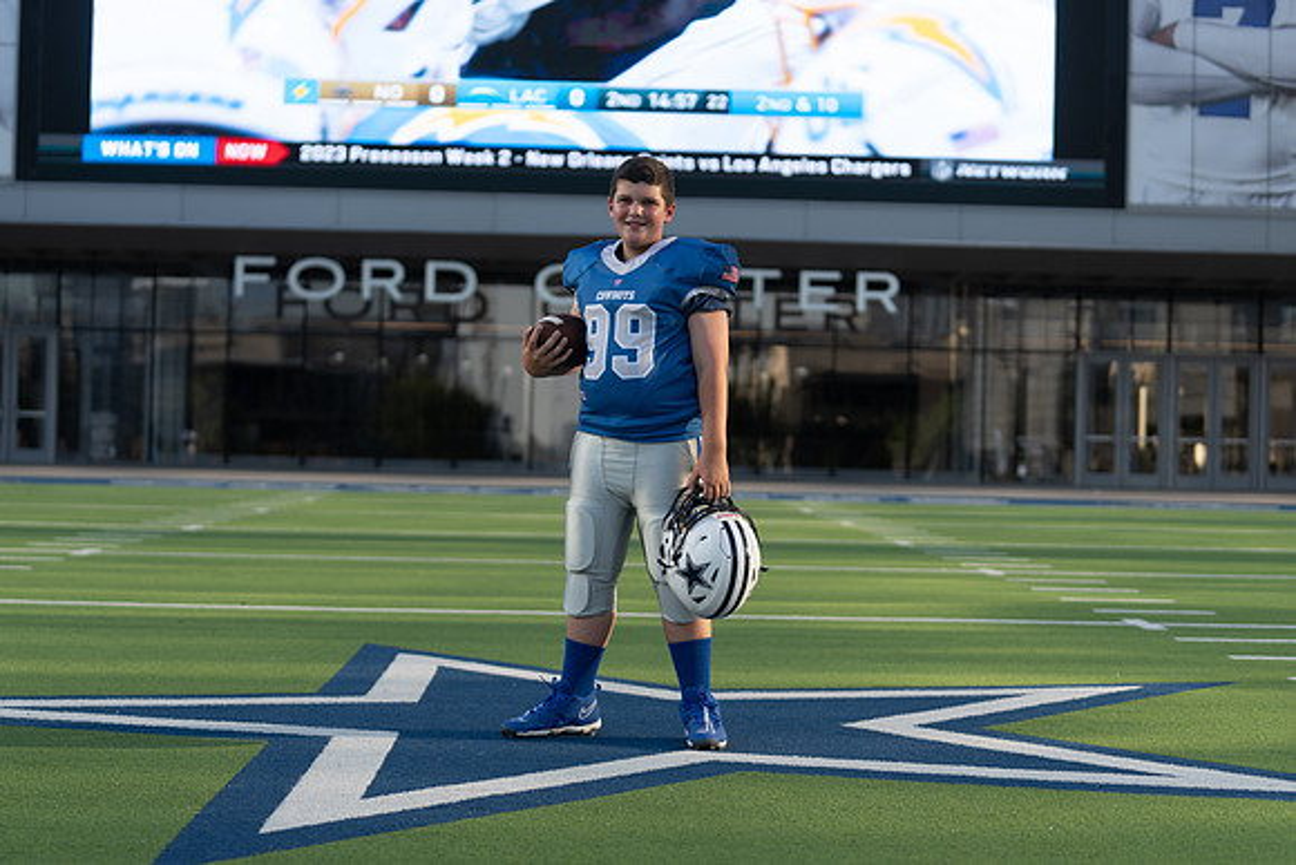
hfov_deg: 28.8
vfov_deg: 19.5
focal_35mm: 70
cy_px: 432
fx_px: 2520
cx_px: 648
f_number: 2.8
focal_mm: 70
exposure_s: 1/640
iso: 100
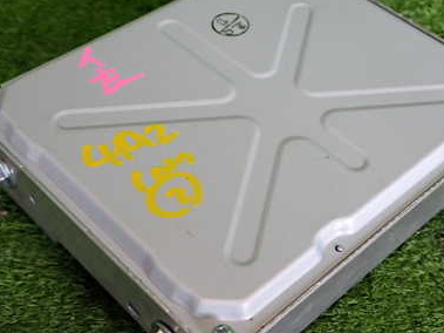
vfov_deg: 25.6
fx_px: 731
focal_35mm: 57
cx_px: 250
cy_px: 184
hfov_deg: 33.8
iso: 250
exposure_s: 1/40
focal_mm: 6.37
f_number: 2.5
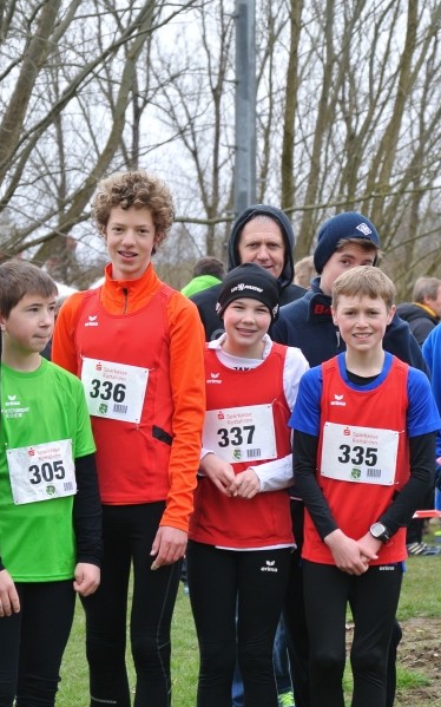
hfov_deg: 6.4
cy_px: 353
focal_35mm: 204
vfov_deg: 10.3
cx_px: 323
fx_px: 3926
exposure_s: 1/160
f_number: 4
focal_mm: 49.3
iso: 100
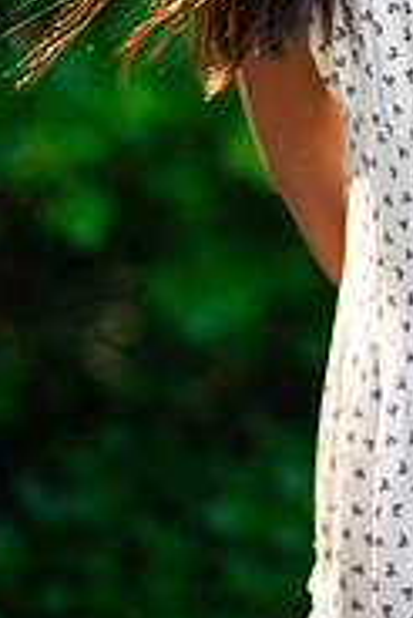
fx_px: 3572
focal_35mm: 208
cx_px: 463
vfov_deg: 9.8
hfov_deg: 6.6
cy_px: -67
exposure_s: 1/1600
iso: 800
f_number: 2.5
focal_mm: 85
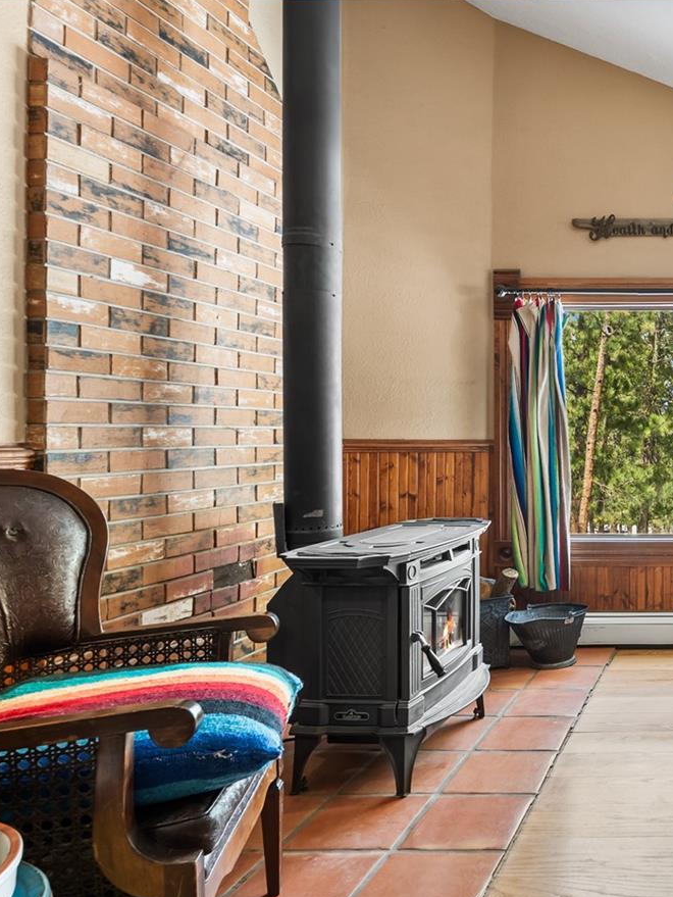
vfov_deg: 63.4
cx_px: 736
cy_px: 442
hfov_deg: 40.4
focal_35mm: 28
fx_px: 725
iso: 200
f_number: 8
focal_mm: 16
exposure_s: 1
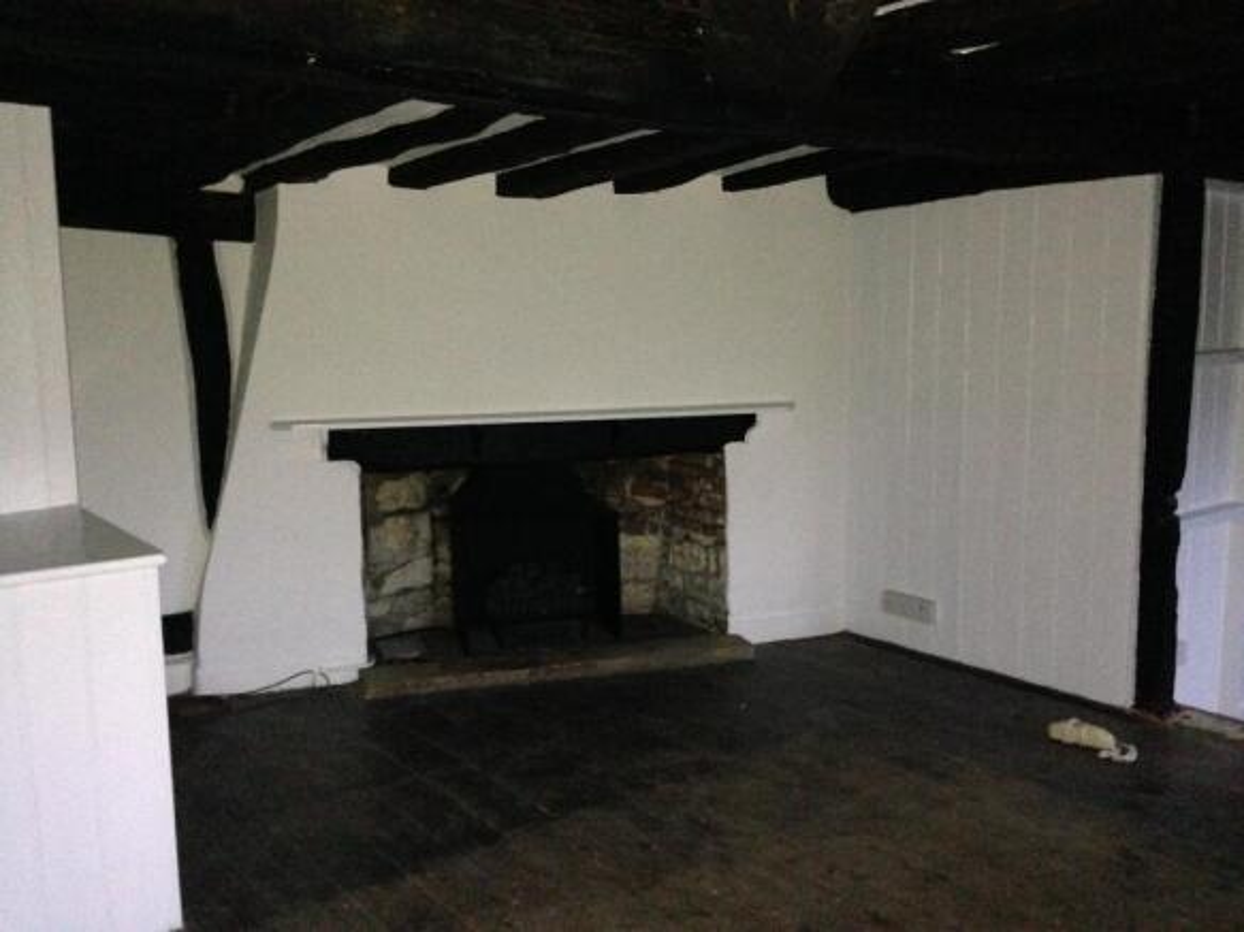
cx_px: 622
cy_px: 466
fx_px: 1186
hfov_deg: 55.4
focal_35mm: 33
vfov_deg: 42.9
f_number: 2.4
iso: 800
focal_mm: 4.12
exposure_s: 1/16
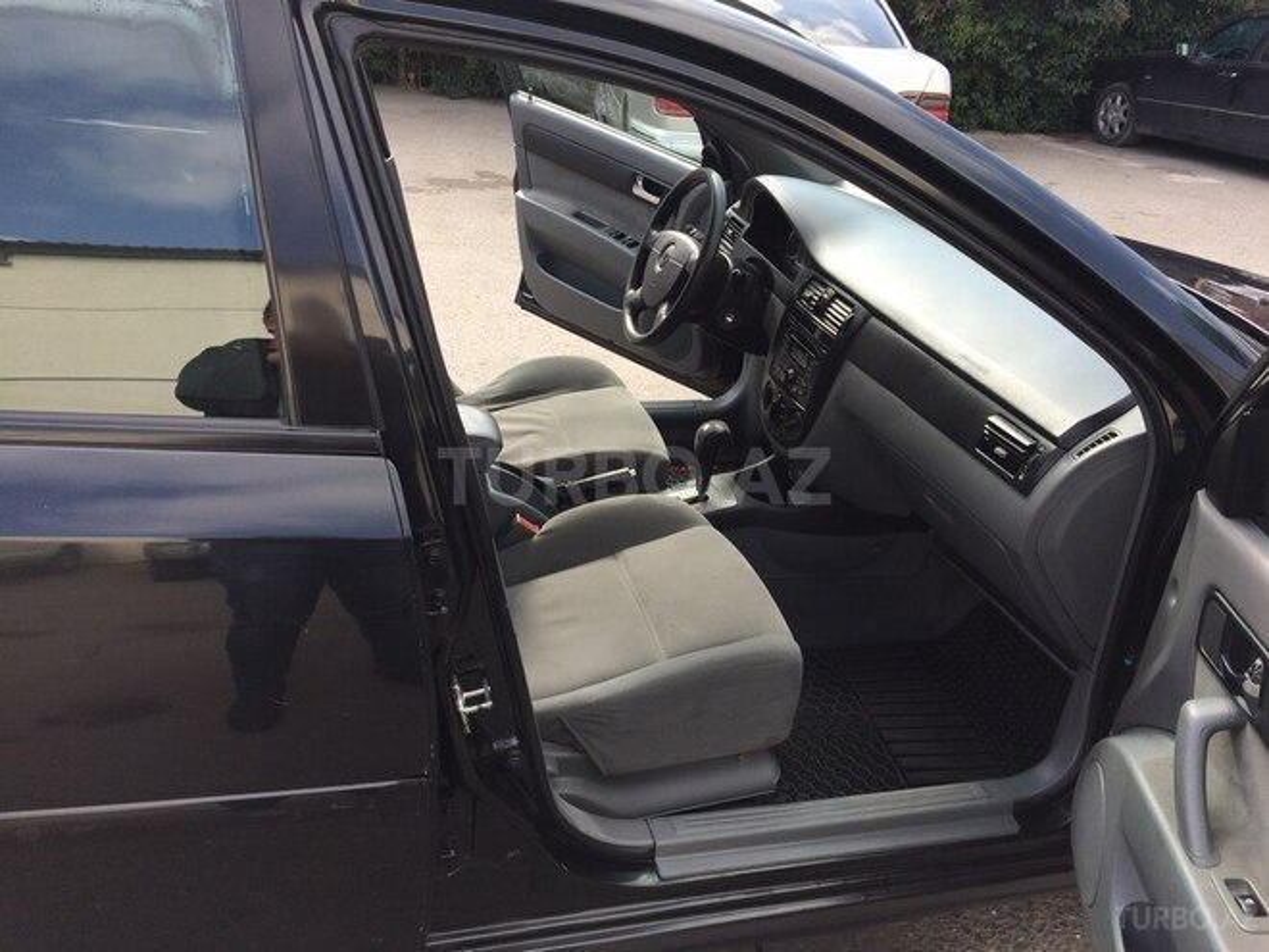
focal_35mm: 29
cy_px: 476
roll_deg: -6.3
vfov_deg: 48.2
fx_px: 1063
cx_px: 634
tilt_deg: -27.2
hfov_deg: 61.7
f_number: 2.2
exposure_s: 1/387
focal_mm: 4.15
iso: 32
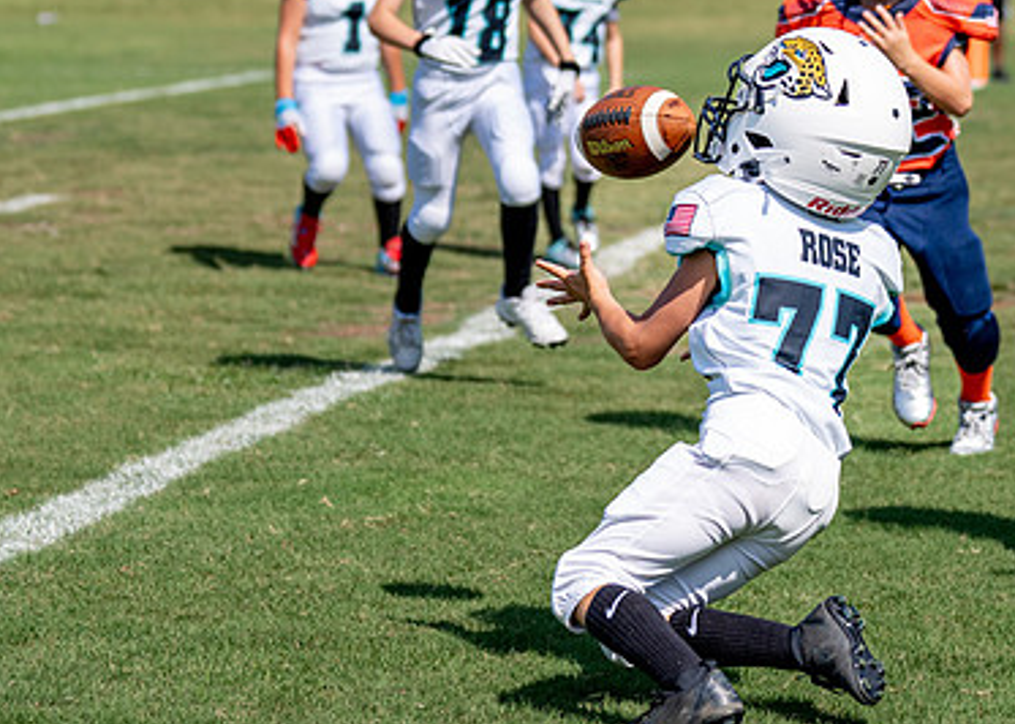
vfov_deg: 8.7
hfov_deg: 12.3
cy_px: 44
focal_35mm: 164
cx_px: 648
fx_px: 4725
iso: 200
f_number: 2.8
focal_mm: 70
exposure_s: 1/4000
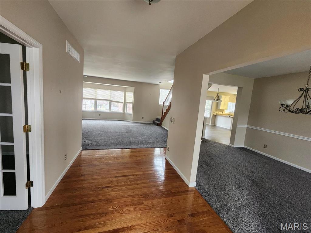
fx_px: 117
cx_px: 156
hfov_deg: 106.2
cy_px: 116
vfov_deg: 89.9
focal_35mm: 13
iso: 400
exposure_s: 1/60
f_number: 2.2
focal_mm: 2.2
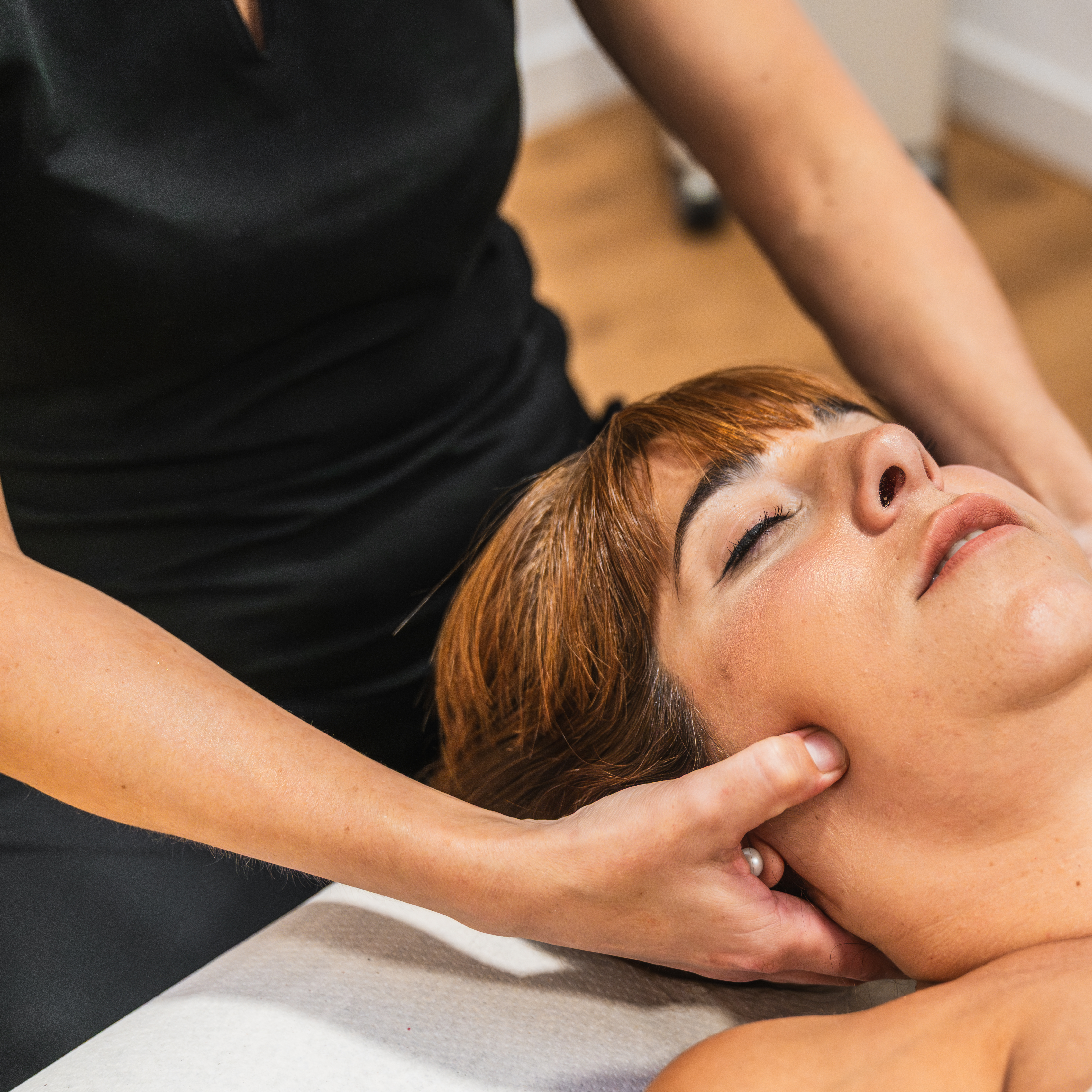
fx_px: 1963
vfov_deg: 31.1
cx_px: 878
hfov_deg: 30.3
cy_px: 566
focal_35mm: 55
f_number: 2.8
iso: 4000
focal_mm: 38
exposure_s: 1/200
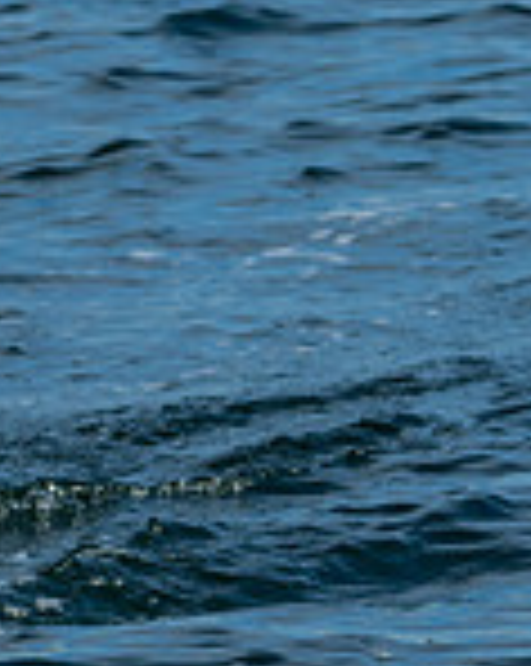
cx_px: -466
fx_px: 16280
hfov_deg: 1.9
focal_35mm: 827
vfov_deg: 2.3
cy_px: -49
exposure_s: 1/640
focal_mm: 185
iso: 100
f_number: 8
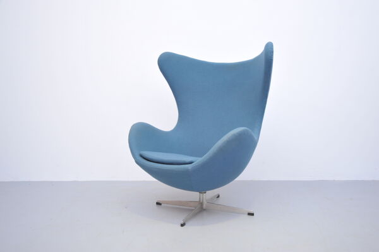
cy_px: 126
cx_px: 190
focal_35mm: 35
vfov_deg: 37.8
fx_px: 368
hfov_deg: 54.5
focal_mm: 35
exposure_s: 1/200
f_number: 9
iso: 1600
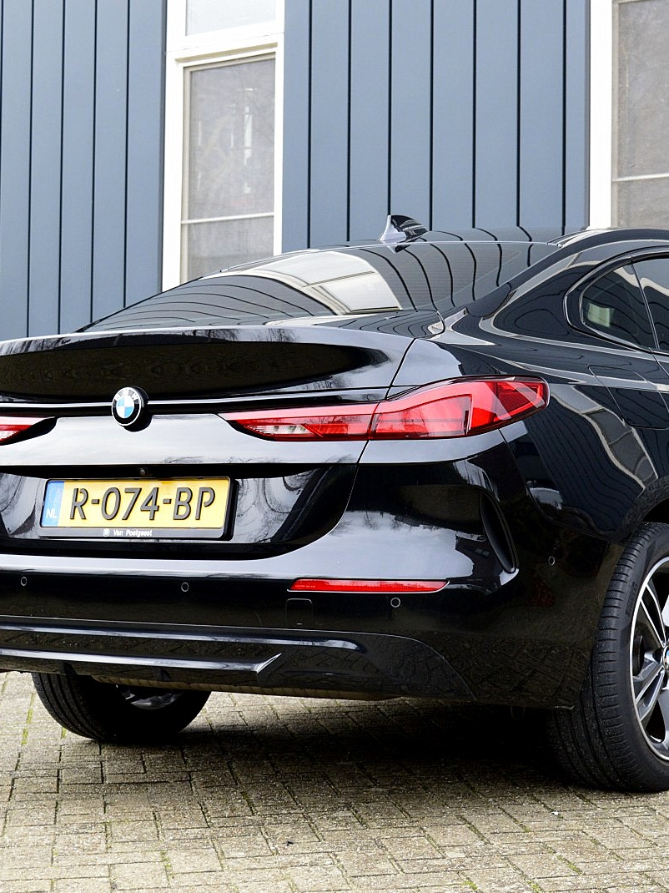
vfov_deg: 27.8
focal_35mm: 70
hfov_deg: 20.9
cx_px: 455
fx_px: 1805
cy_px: 449
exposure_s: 1/60
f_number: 8
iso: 800
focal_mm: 32
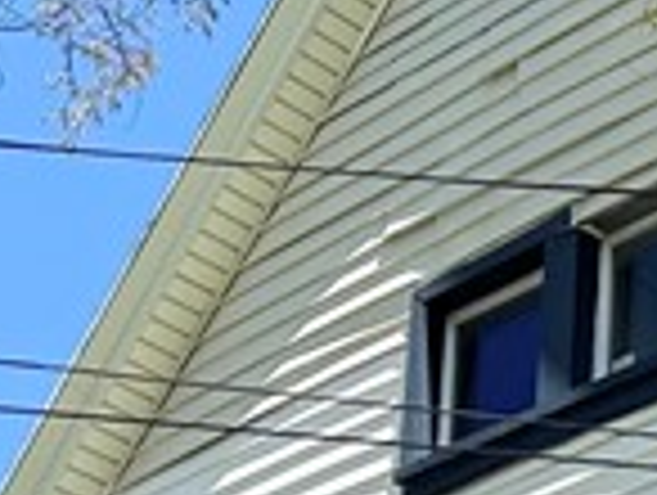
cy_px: 1260
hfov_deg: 10.9
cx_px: 1224
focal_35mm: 168
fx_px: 3194
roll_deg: +0.8
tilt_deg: +15.1
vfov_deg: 8.1
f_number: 1.78
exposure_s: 1/3861
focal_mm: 6.86
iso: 80
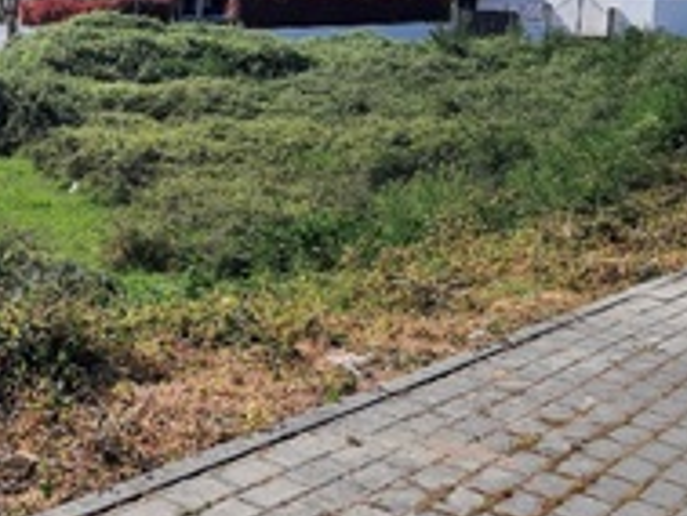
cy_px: 138
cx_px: 69
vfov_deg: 25.4
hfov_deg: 32.1
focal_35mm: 57
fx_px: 1132
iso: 50
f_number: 1.8
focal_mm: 4
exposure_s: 1/931
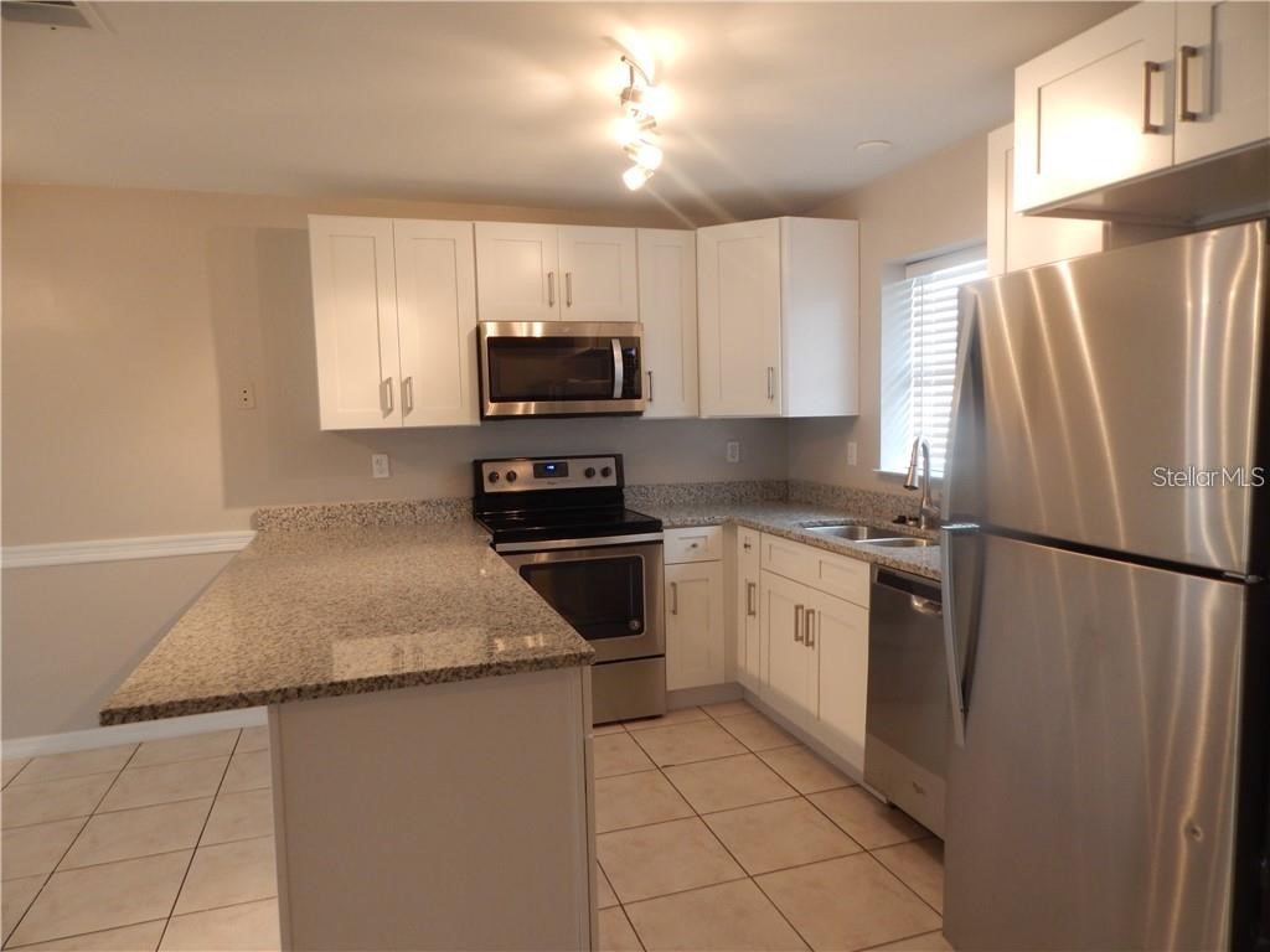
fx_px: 807
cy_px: 476
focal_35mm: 22
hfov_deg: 76.4
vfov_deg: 61.1
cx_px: 635
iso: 180
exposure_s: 1/30
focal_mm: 4
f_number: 3
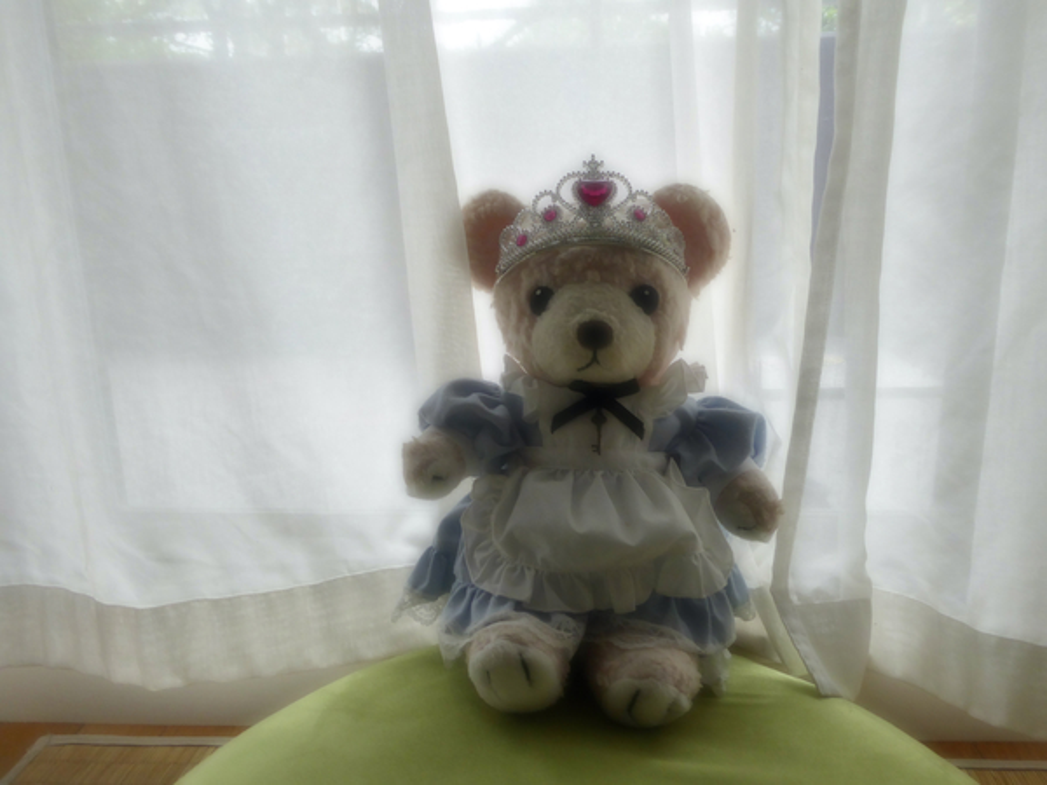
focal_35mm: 26
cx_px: 524
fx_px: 786
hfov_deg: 67.3
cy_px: 392
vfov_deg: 53.1
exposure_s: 1/13
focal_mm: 4.7
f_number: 3.4
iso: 400
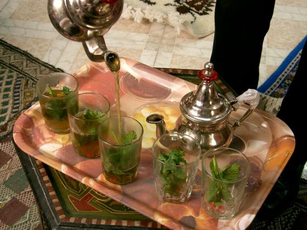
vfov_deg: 26.6
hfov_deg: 34.9
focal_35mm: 55
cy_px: 115
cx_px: 154
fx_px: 488
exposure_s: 1/50
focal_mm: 11.4
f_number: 3.3
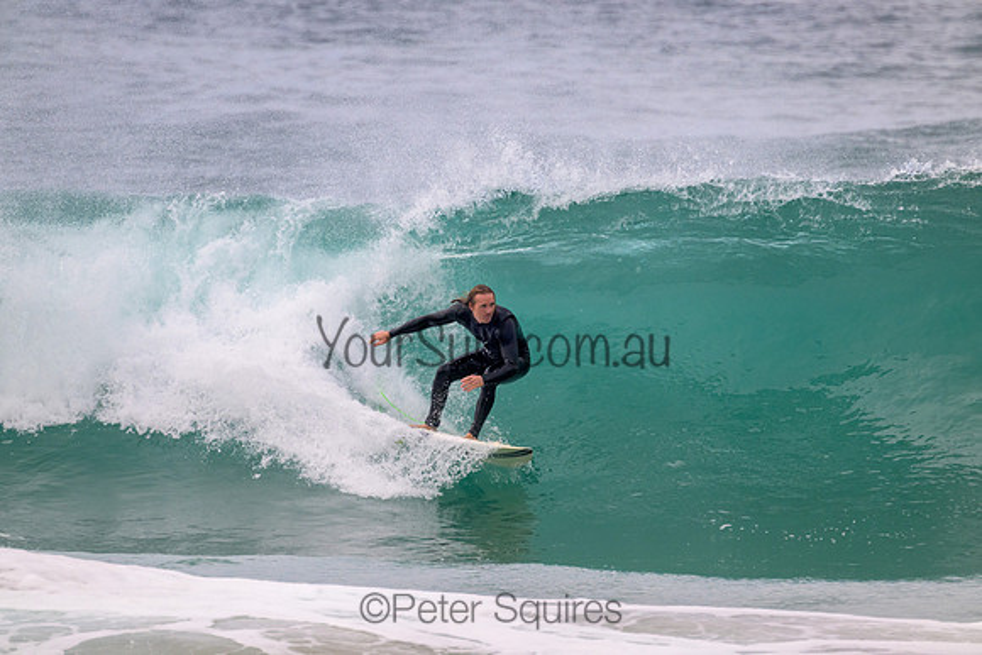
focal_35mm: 800
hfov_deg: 2.6
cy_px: 328
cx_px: 491
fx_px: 21826
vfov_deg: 1.7
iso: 1250
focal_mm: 800
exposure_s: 1/2000
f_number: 11
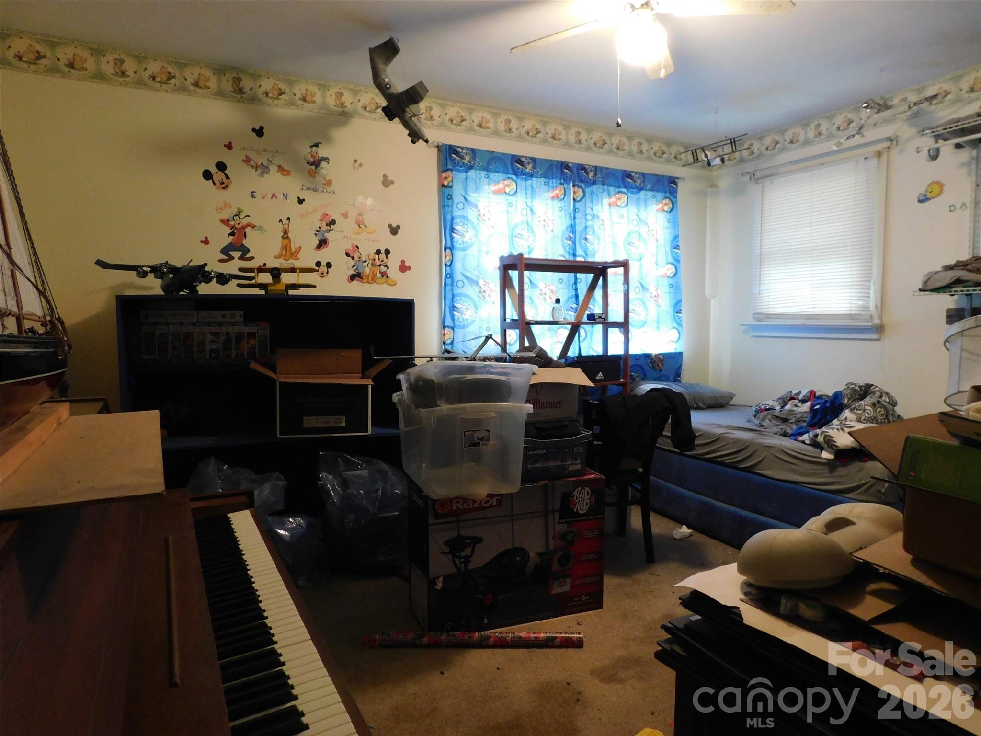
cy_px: 368
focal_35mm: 23
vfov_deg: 58.9
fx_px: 652
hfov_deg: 73.9
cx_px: 490
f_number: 3
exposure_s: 1/15
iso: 400
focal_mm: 4
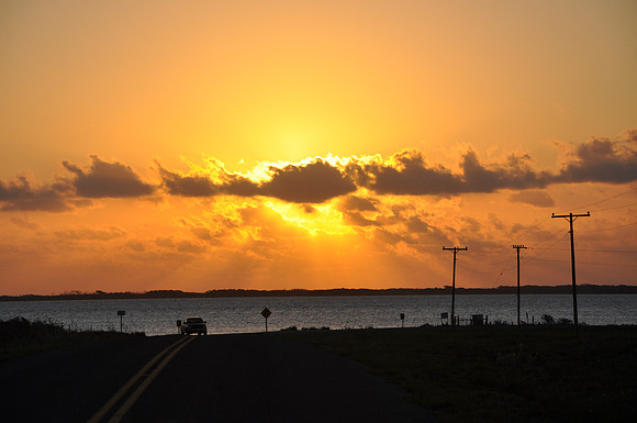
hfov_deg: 13.1
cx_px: 318
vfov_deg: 8.7
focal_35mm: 158
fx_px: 2783
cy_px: 212
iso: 200
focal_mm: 105
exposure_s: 1/400
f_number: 10
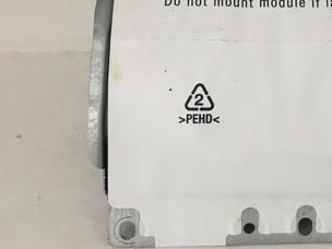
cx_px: 294
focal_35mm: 61
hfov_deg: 30.4
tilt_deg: -25.6
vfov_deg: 23.5
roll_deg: -2.4
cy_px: 32
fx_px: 585
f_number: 2.2
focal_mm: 4.15
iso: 100
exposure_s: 1/33
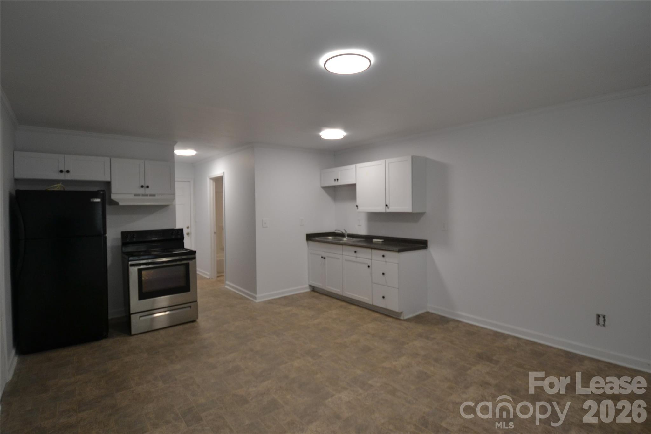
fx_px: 325
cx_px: 326
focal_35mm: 18
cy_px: 217
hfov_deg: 90.0
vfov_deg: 67.4
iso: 400
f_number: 3.8
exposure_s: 1/60
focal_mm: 12
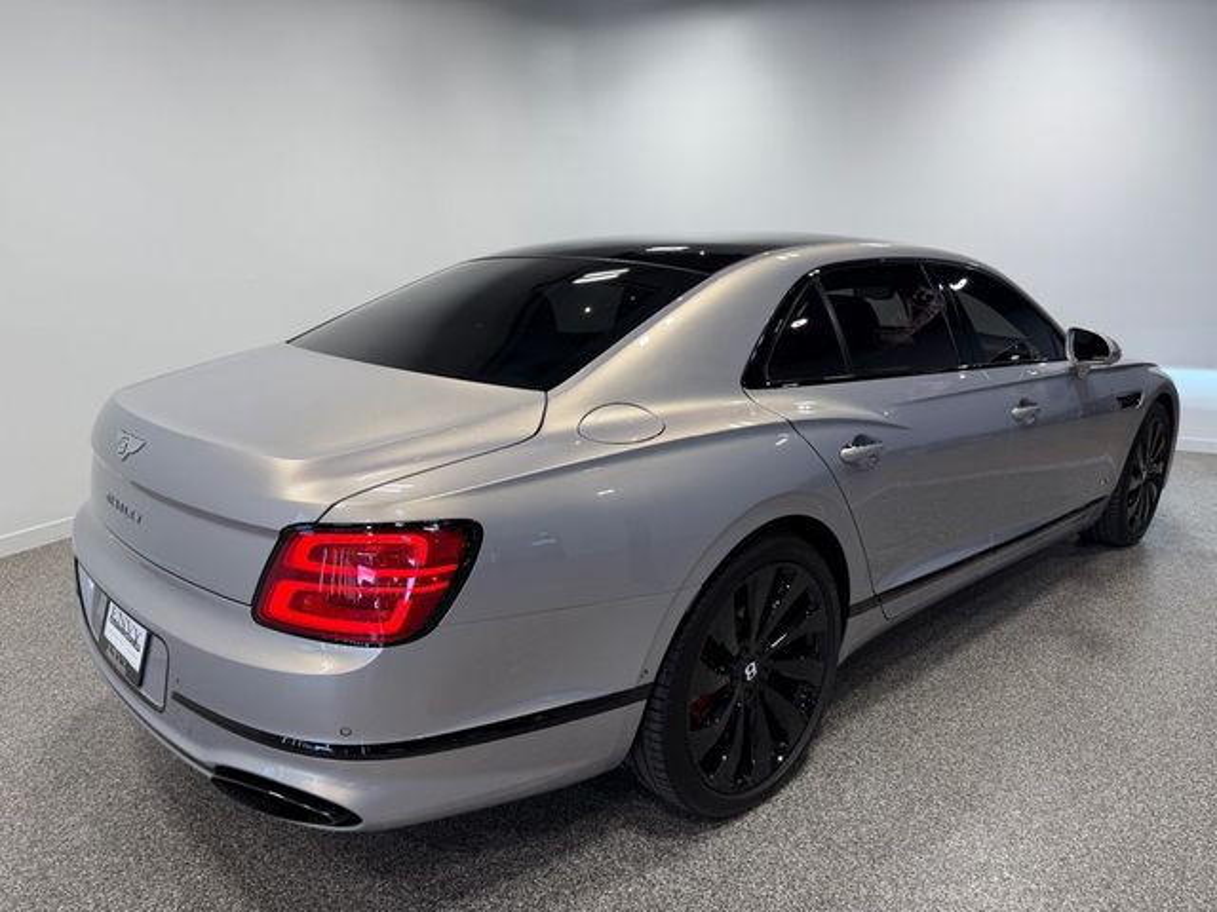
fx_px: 844
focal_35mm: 24
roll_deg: -1.5
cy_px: 456
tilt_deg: -11.9
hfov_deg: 71.6
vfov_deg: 56.8
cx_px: 608
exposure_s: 1/293
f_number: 1.78
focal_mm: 6.76
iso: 64
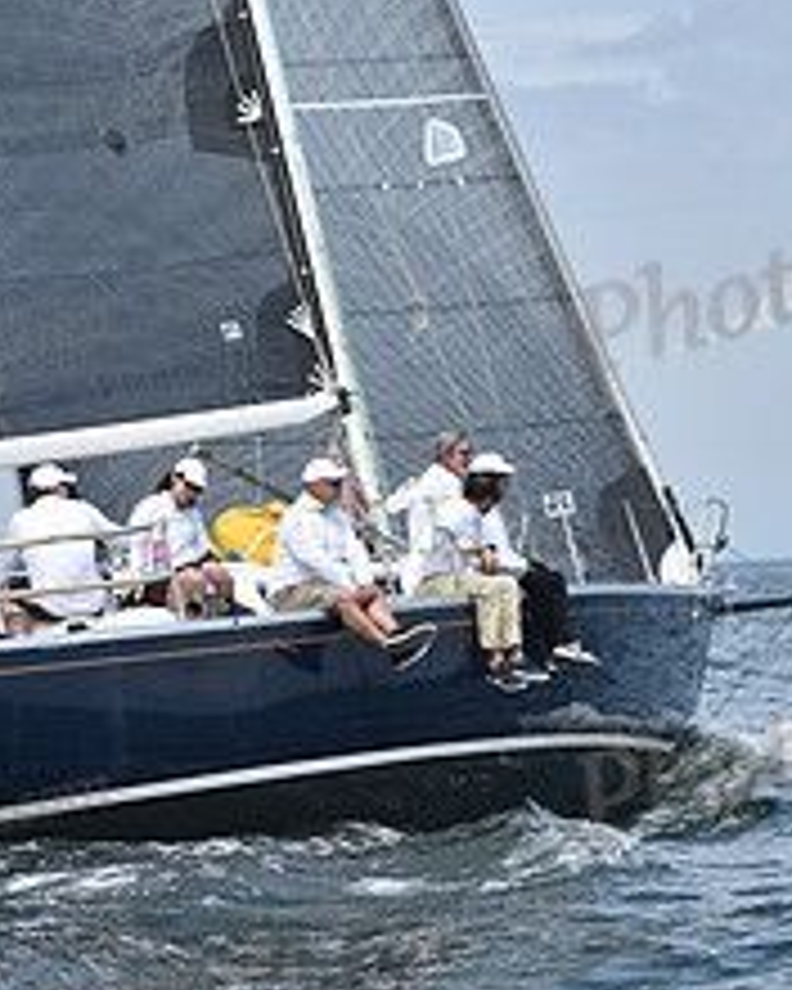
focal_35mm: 173
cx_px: 346
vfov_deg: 11.2
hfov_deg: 8.9
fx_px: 5069
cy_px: 556
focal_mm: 70
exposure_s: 1/4000
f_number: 3.5
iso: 200
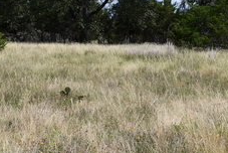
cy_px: 76
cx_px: 136
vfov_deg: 18.0
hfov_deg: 26.6
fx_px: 482
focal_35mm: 76
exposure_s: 1/320
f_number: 9
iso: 100
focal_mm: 18
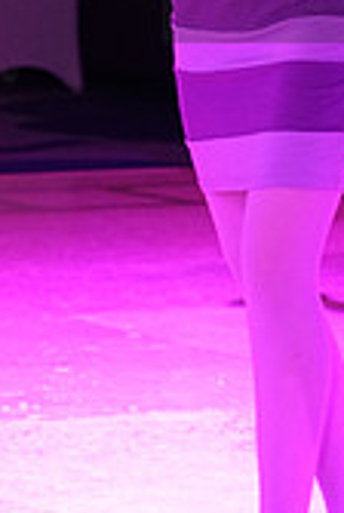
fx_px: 5195
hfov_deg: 3.8
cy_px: -58
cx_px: 588
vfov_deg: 5.6
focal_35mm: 364
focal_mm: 105
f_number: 5.6
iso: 2500
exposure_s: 1/250
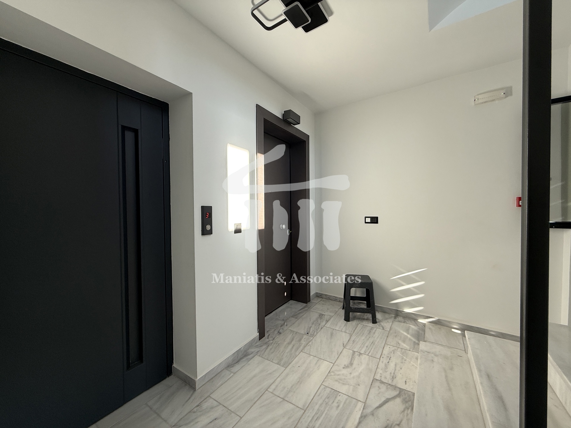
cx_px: 286
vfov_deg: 85.7
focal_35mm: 14
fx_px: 231
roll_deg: +0.7
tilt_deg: -0.1
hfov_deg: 102.1
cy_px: 214
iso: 64
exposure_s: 1/99
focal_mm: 2.22
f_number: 2.2
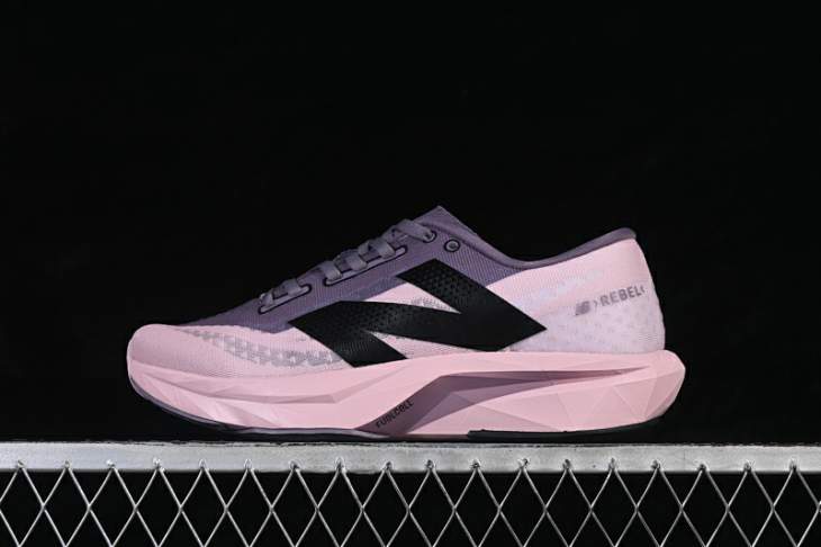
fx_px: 1710
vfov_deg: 18.2
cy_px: 274
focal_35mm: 75
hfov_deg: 27.0
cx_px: 410
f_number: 8
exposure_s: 1/80
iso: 160
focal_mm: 50
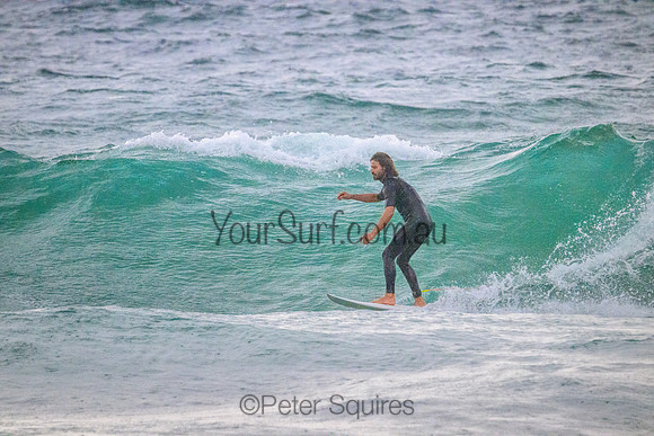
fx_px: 10902
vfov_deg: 2.3
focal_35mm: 600
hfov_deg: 3.4
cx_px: 327
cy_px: 218
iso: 16000
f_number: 11
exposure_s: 1/2000
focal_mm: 600
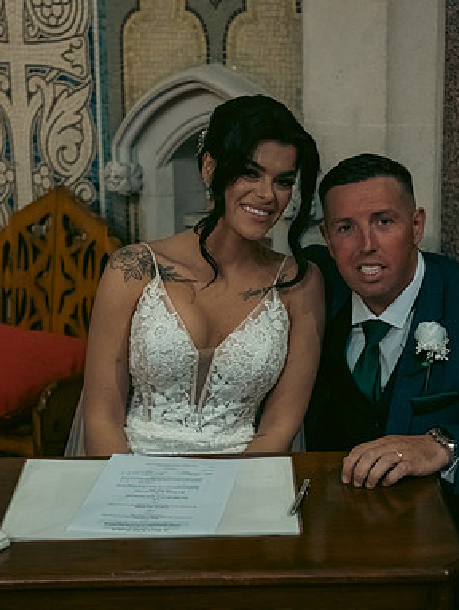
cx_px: 218
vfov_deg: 24.4
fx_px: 1412
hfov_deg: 18.5
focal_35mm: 80
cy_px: 307
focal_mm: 55
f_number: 3.5
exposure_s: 1/160
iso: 1000
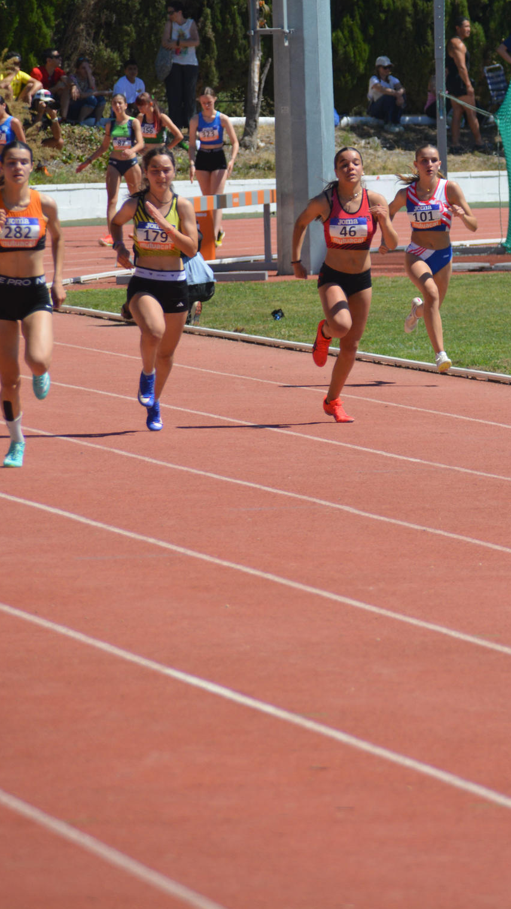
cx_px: 390
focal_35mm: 424
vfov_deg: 5.1
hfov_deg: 2.9
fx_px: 10212
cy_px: 298
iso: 400
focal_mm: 200
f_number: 6.3
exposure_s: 1/1600
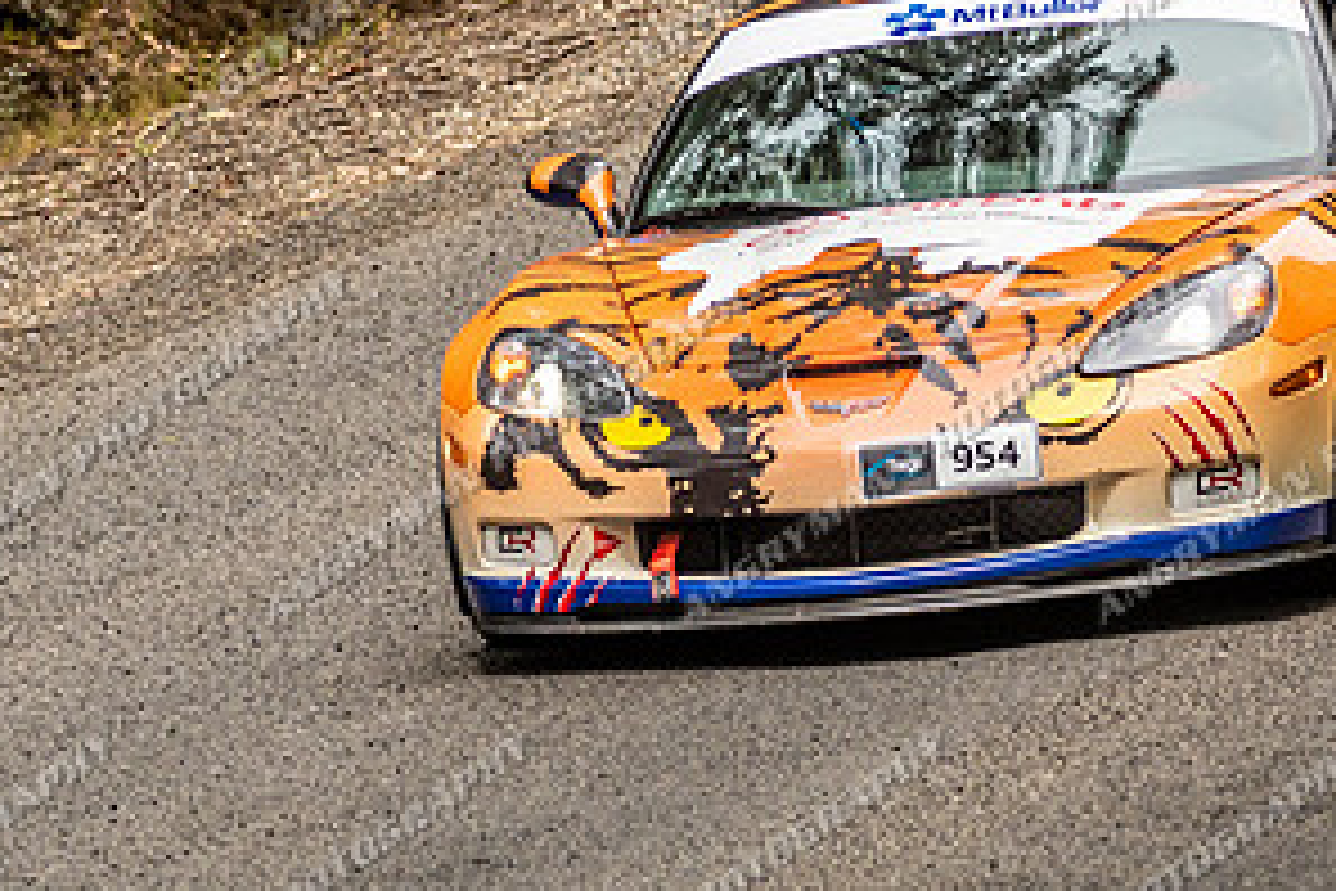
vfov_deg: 1.3
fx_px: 38036
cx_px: 1027
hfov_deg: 2.0
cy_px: 372
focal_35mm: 1025
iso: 500
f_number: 5
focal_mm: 300
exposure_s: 1/3200
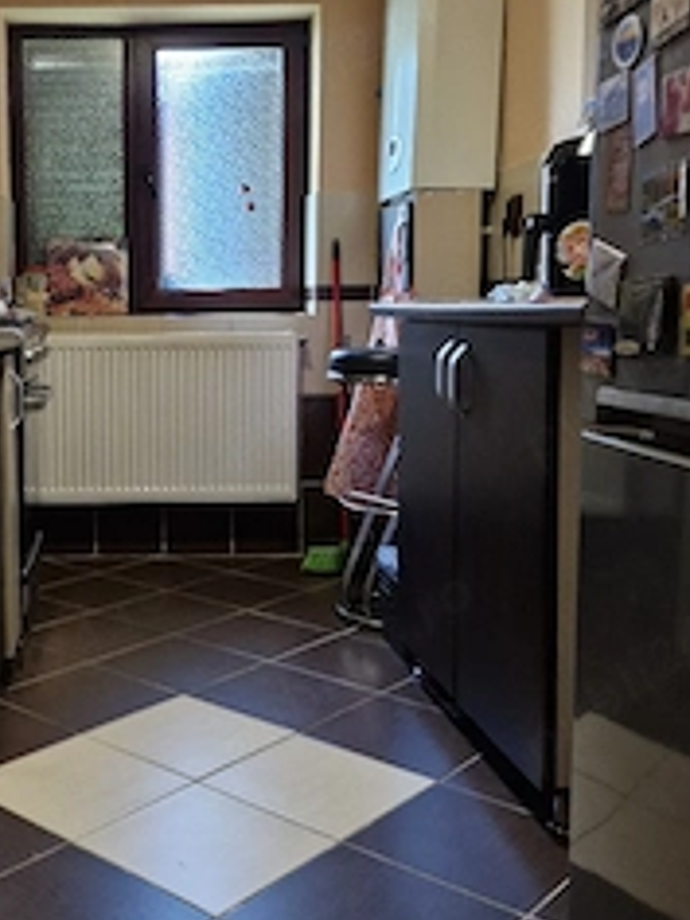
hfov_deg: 35.4
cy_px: 413
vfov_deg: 47.8
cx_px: 121
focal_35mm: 39
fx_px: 1037
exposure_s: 1/25
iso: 640
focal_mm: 5.54
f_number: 1.8
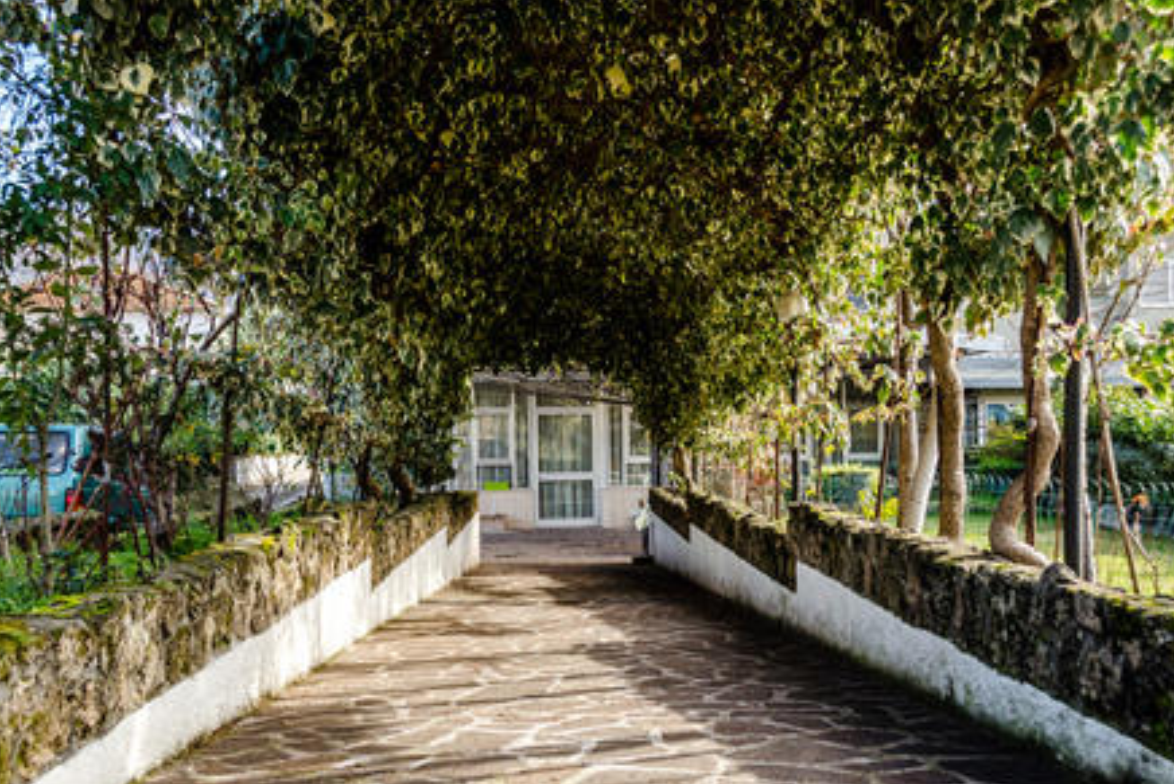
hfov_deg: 48.4
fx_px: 1305
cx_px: 582
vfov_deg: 33.4
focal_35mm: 40
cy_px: 395
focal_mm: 26
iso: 200
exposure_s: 1/160
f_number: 6.3
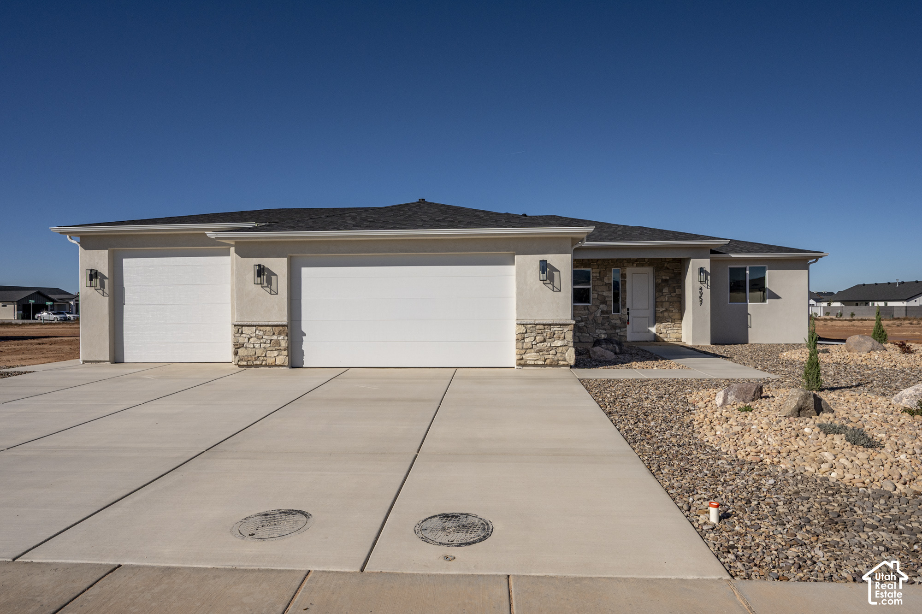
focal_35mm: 22
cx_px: 461
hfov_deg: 79.9
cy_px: 307
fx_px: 550
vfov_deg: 58.3
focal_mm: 21.5
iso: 320
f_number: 10
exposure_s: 1/2000
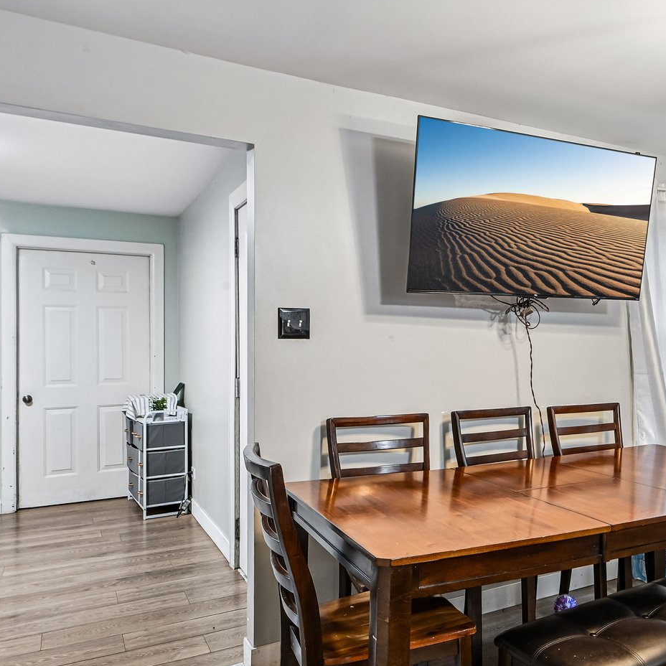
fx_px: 653
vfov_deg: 53.9
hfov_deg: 50.7
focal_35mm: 30
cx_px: 533
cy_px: 365
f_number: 13
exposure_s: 1.3
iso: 400
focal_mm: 16
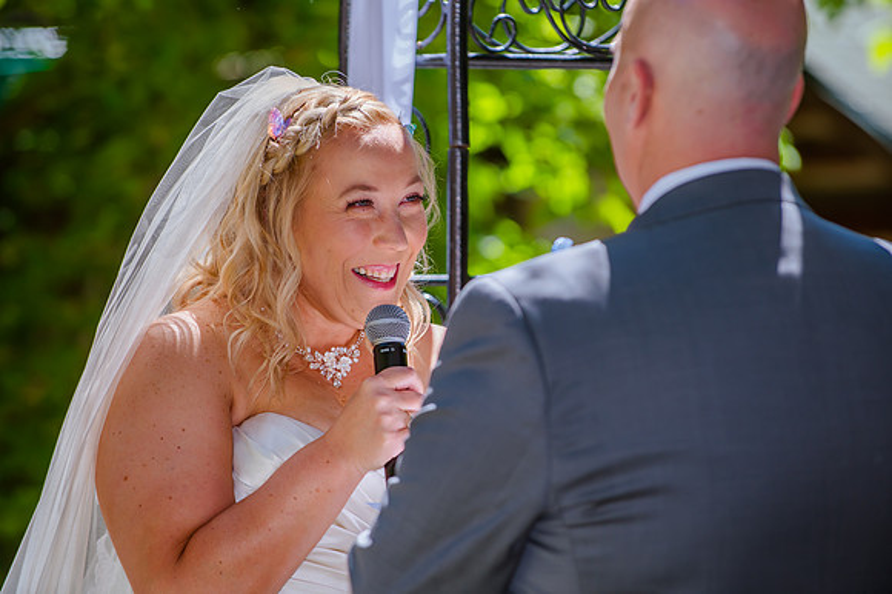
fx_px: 5151
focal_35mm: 208
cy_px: 297
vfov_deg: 6.6
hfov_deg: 9.9
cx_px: 446
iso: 200
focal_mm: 200
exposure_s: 1/640
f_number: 4
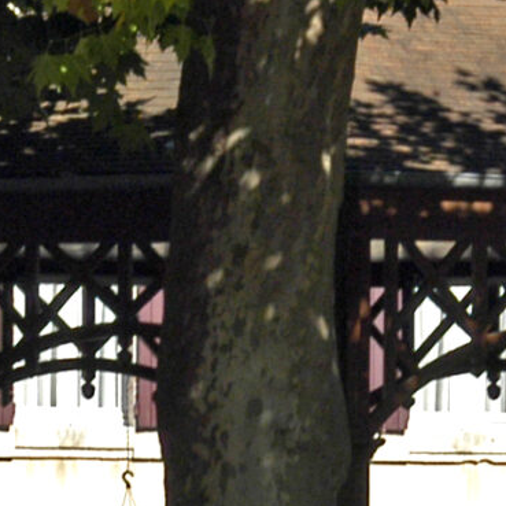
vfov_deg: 2.8
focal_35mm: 618
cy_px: 351
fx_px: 10220
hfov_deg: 2.8
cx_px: 597
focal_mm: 70
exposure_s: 1/320
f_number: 10
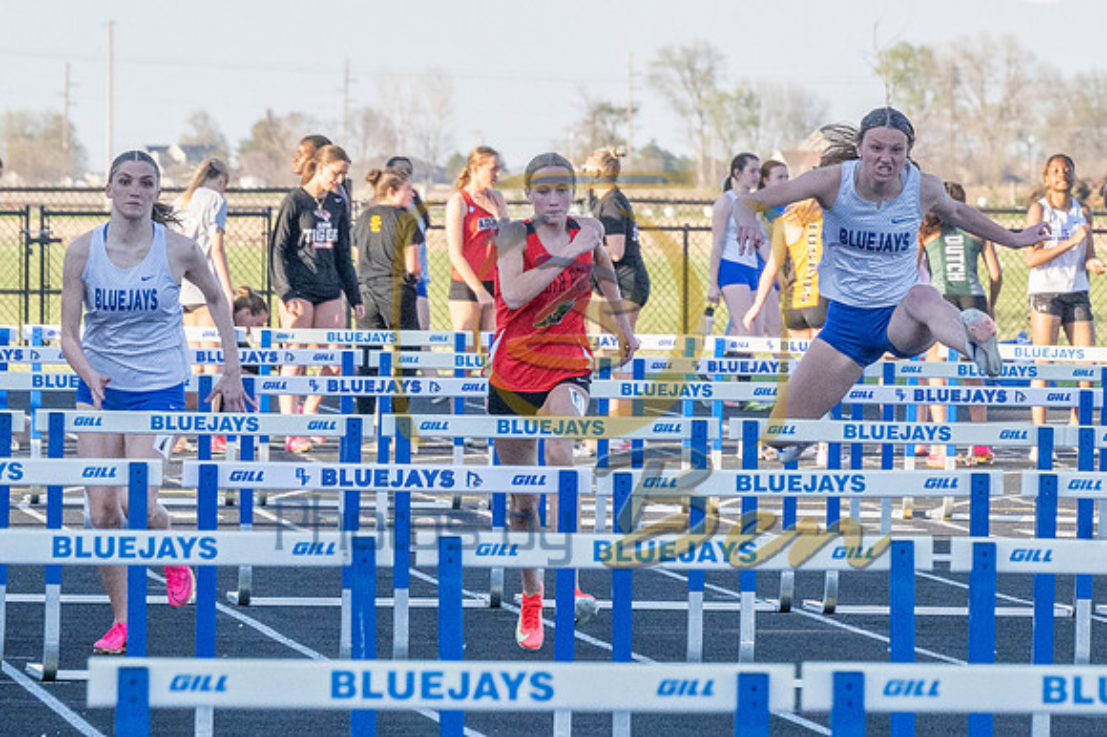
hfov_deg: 4.1
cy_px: 299
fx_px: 15611
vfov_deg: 2.7
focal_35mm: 508
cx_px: 892
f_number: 10
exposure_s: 1/1000
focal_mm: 200
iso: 1000
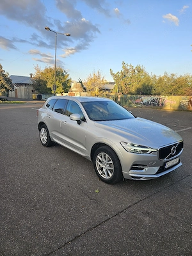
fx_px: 170
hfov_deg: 58.9
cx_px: 96
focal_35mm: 23
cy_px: 128
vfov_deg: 73.9
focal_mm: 5.4
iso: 25
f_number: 1.8
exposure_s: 1/357
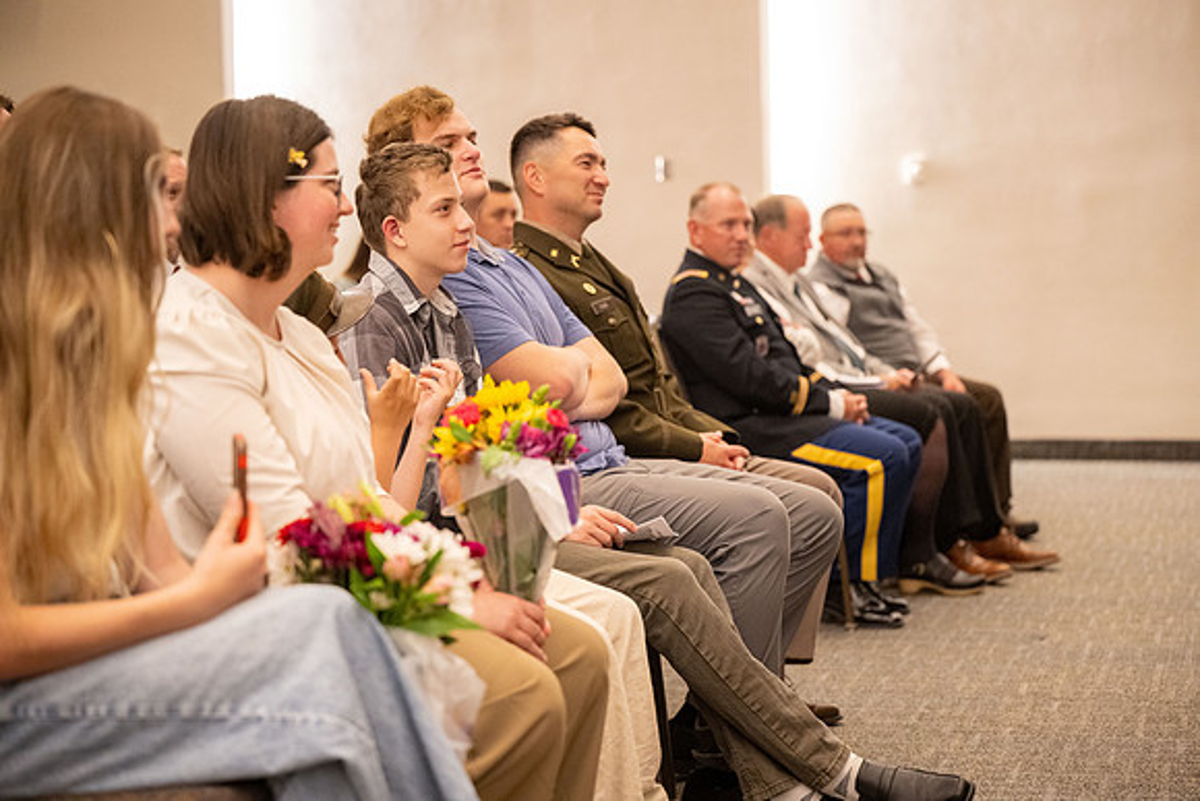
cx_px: 600
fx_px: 2334
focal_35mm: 70
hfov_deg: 28.8
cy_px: 400
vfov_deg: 19.5
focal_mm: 70
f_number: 2.8
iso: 5000
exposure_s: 1/200
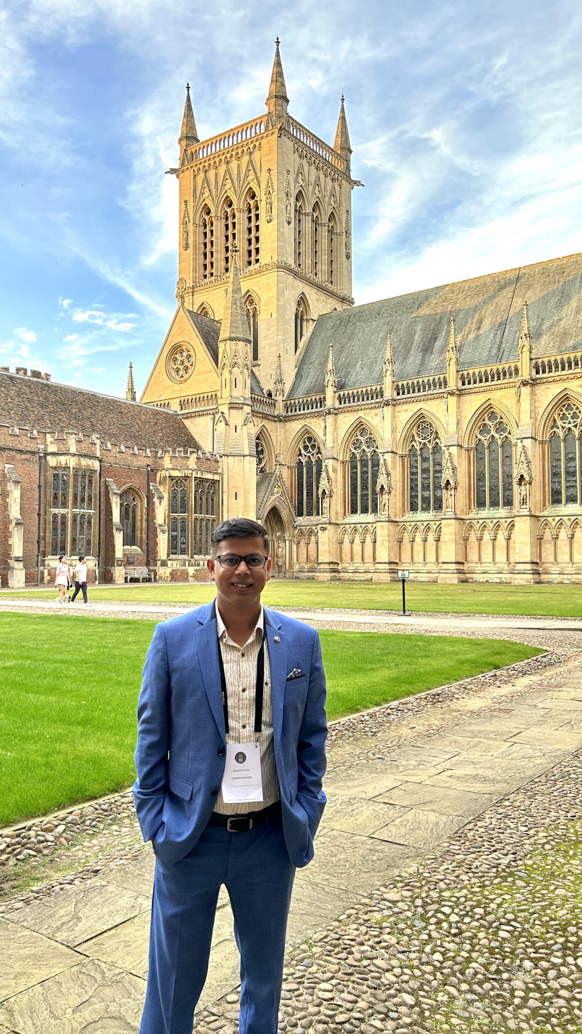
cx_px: 246
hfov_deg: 40.1
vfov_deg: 66.1
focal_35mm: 29
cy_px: 521
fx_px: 796
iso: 50
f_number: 1.5
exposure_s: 1/334
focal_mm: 5.7
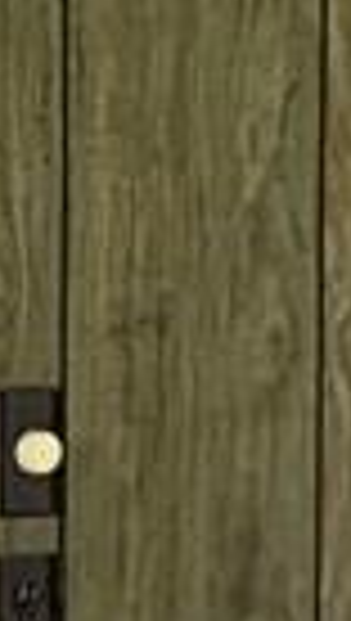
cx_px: -1246
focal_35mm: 210
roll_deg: +0.7
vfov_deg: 10.2
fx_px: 3462
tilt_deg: -4.1
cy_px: 608
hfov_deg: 5.0
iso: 200
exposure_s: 1/60
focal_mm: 4.25
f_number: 1.8
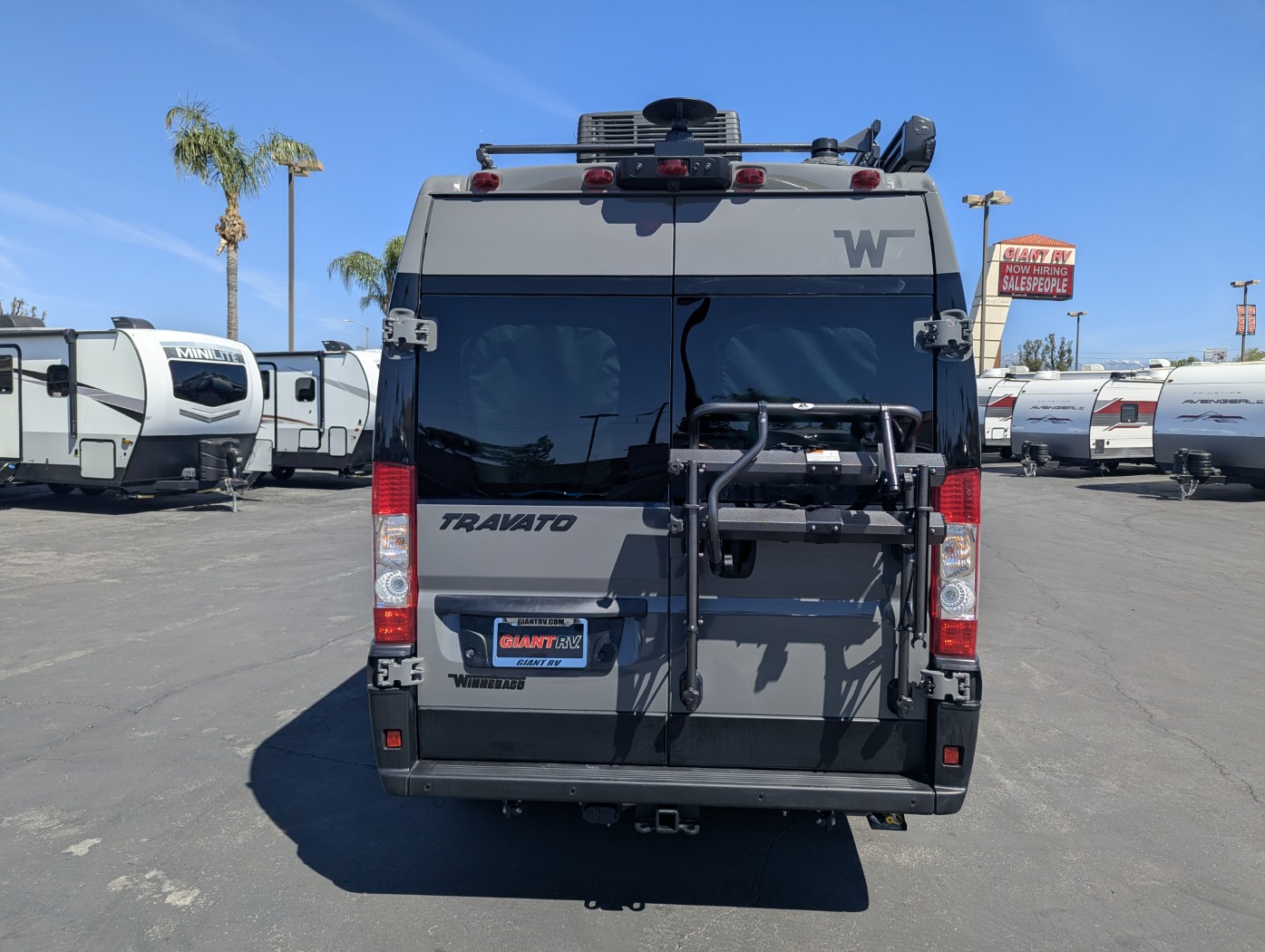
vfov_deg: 56.9
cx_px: 632
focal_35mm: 24
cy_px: 476
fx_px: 878
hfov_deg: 71.5
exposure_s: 1/2309
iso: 44
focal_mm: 6.81
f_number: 1.85
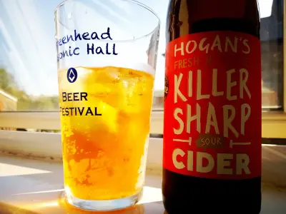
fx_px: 231
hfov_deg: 63.4
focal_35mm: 28
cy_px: 107
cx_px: 143
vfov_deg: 49.7
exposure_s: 1/667
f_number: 2
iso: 111
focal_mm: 3.54
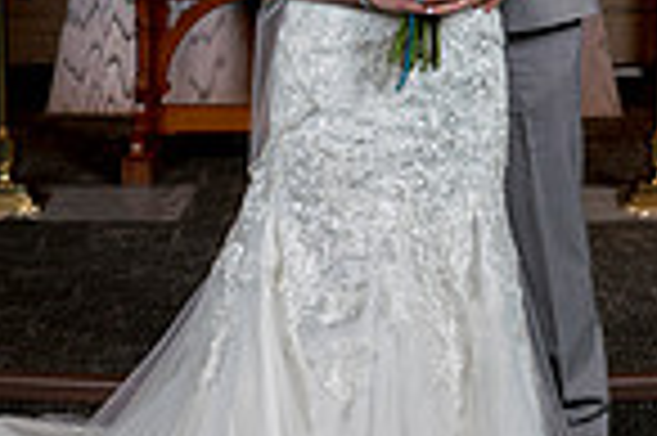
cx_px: 364
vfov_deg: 9.7
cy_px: -52
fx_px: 2534
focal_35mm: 139
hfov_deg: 14.8
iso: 200
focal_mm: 35
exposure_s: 1/100
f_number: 5
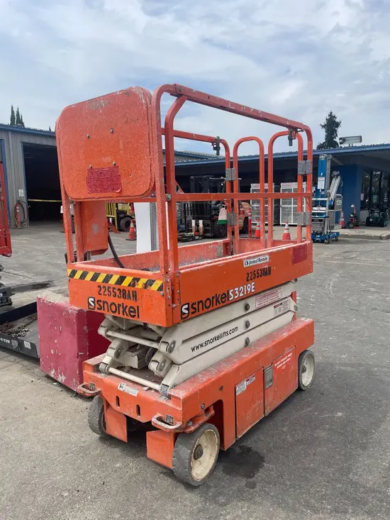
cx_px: 195
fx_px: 390
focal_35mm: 26
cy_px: 260
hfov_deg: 53.1
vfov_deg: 67.3
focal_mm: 4.2
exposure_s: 1/3731
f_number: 1.6
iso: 32
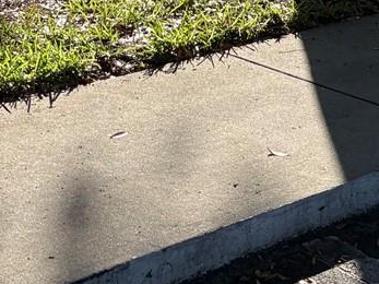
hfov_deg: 16.3
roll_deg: +0.0
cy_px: -309
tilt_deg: -1.2
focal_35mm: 120
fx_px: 1313
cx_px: 300
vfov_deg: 11.1
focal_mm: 5.96
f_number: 1.6
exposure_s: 1/2208
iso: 64
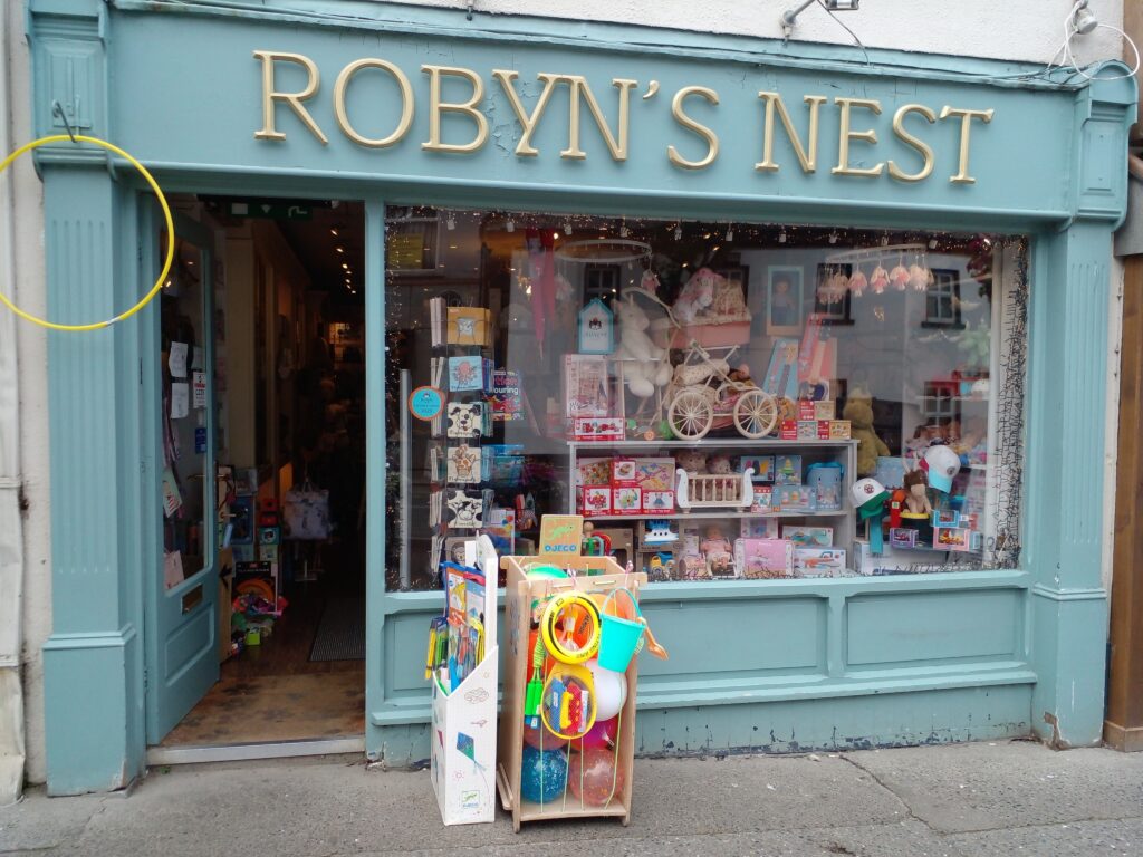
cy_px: 428
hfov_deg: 65.3
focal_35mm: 27
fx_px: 892
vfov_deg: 51.4
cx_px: 572
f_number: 1.9
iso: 40
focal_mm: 3.6
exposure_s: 1/329
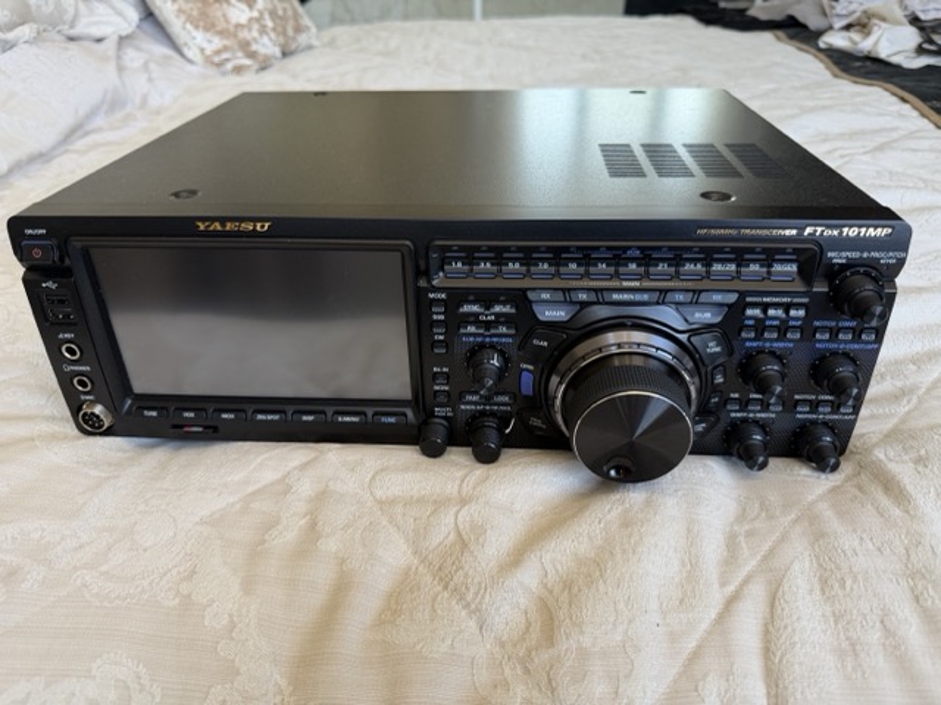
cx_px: 470
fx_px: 652
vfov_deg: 56.8
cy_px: 352
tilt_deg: -33.2
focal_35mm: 24
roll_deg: +1.4
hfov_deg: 71.6
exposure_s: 1/121
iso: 160
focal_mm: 6.76
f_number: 1.78
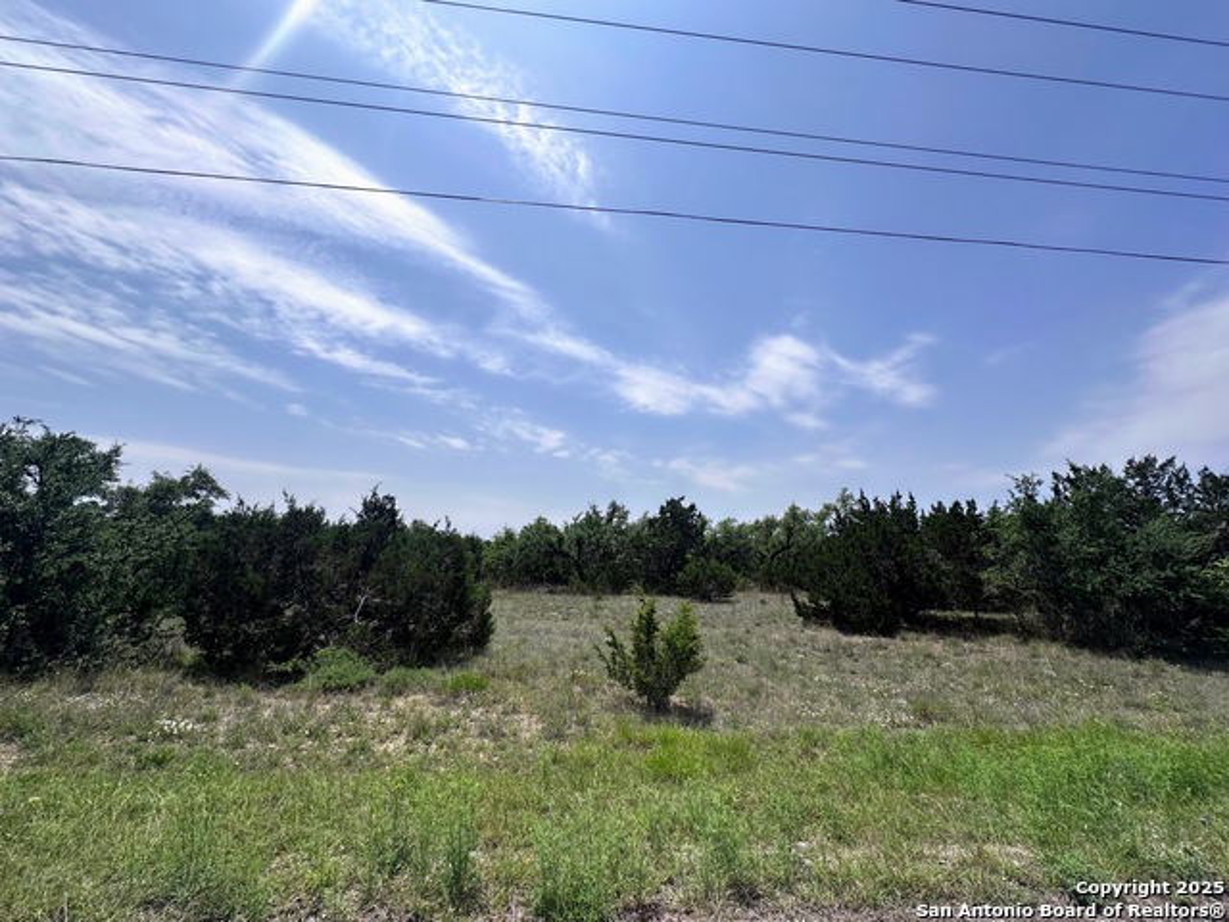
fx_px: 497
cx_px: 614
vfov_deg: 85.7
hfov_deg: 102.1
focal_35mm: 14
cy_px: 461
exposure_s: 1/4831
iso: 50
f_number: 2.2
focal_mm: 2.22
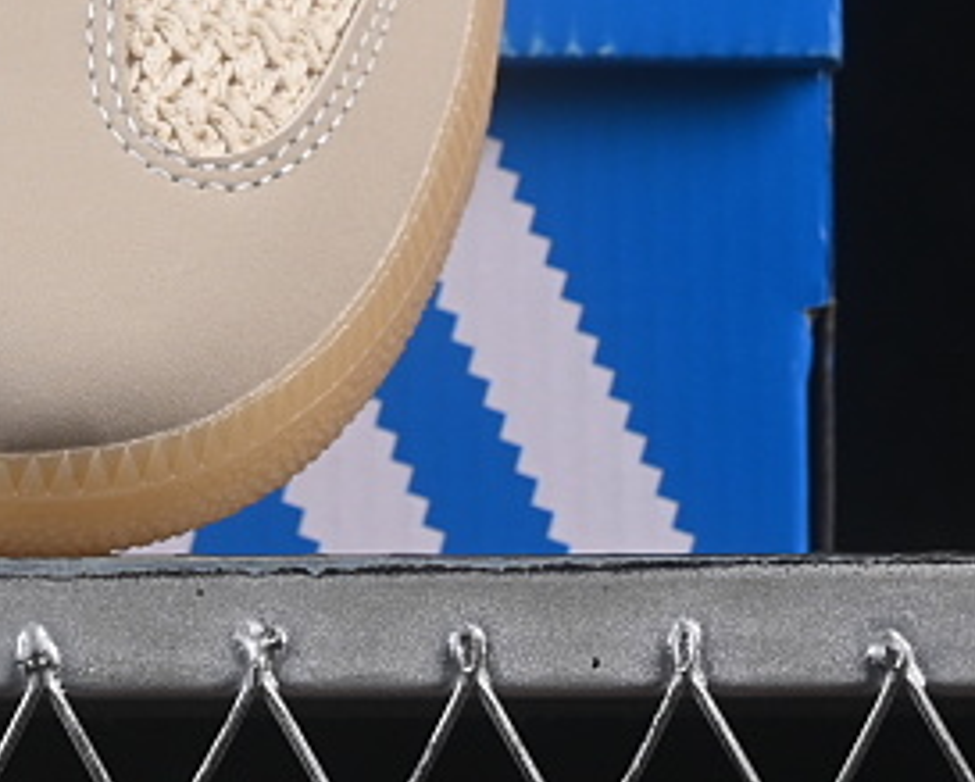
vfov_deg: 5.5
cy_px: -246
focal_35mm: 278
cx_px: -393
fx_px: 8031
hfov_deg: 6.9
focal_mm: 50
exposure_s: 1/80
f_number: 8
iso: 160
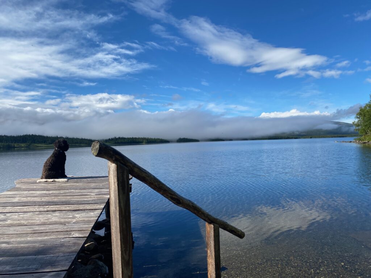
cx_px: 186
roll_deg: +1.1
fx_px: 279
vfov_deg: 53.1
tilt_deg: +1.4
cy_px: 139
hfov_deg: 67.3
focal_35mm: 26
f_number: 1.8
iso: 32
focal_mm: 4.25
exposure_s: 1/3040
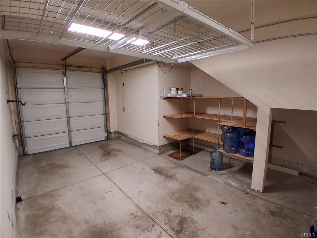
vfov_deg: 74.7
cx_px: 158
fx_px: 156
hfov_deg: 91.0
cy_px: 119
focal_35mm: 17
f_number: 2.2
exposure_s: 1/40
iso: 125
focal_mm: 1.4
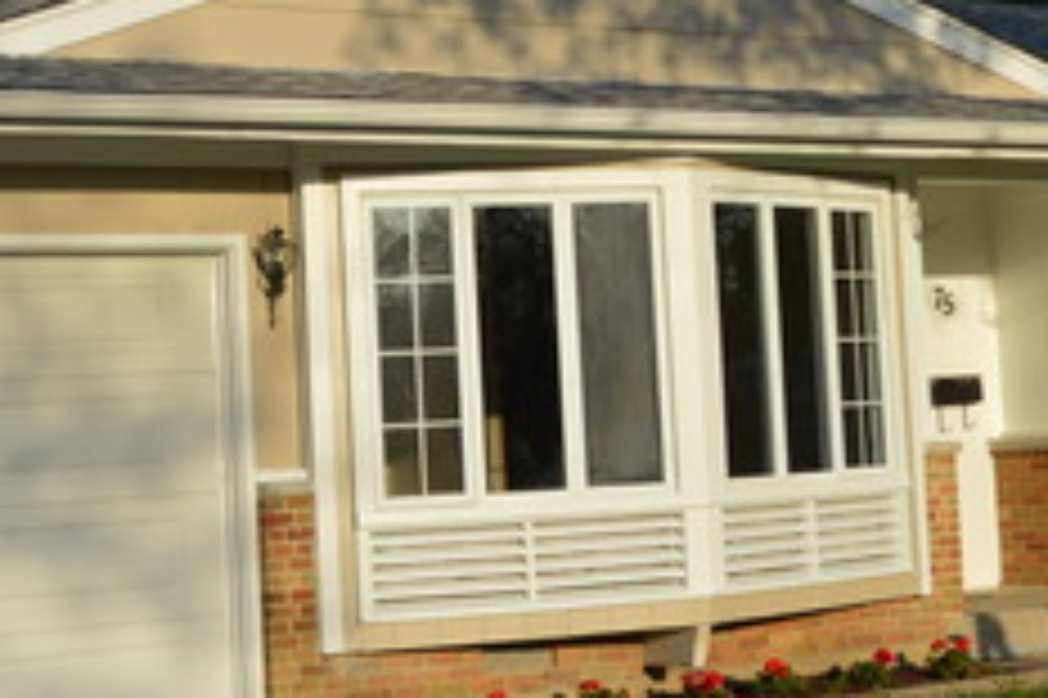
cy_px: 158
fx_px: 2880
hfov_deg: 20.5
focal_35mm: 99
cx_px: 787
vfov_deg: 13.7
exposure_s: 1/250
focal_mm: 24
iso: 100
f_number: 8
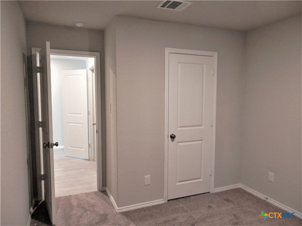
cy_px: 113
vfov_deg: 54.9
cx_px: 151
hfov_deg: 69.4
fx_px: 218
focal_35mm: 25
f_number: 3
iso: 200
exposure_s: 1/15
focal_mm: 4.5
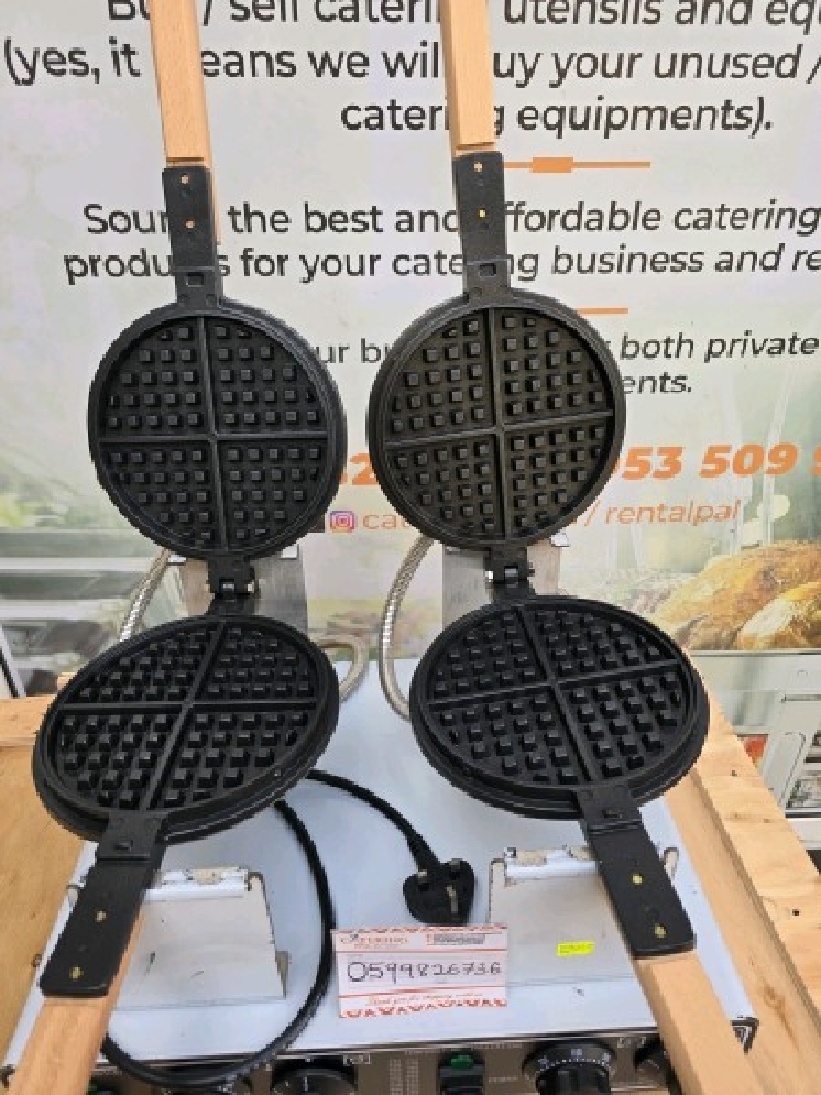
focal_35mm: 23
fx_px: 727
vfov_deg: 73.9
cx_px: 410
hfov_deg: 58.9
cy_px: 548
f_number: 1.7
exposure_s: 1/182
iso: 20
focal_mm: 6.3
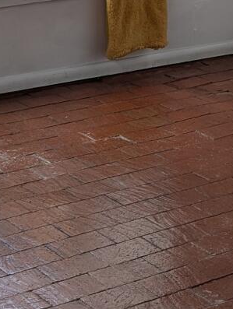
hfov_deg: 11.7
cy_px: -94
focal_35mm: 121
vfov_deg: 15.5
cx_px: -129
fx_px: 1083
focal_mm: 6.9
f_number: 1.68
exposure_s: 1/344
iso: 20
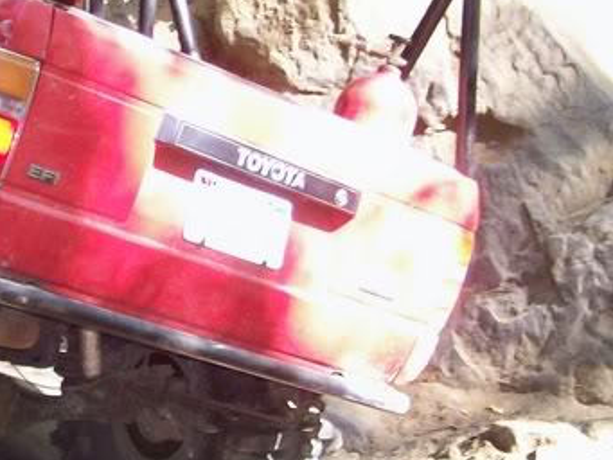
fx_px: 1913
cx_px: -47
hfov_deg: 17.6
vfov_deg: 13.7
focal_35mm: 108
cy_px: 164
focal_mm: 6
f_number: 2.7
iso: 140
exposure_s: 1/64
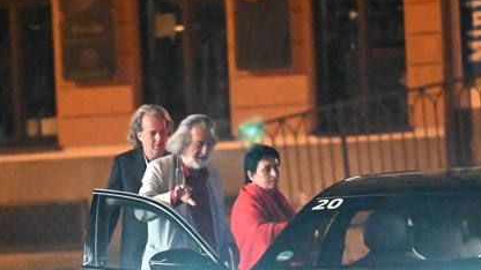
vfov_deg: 2.3
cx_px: 212
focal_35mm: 521
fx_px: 6645
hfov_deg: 4.1
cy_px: 258
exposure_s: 1/125
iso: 32000
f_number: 2.8
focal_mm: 200
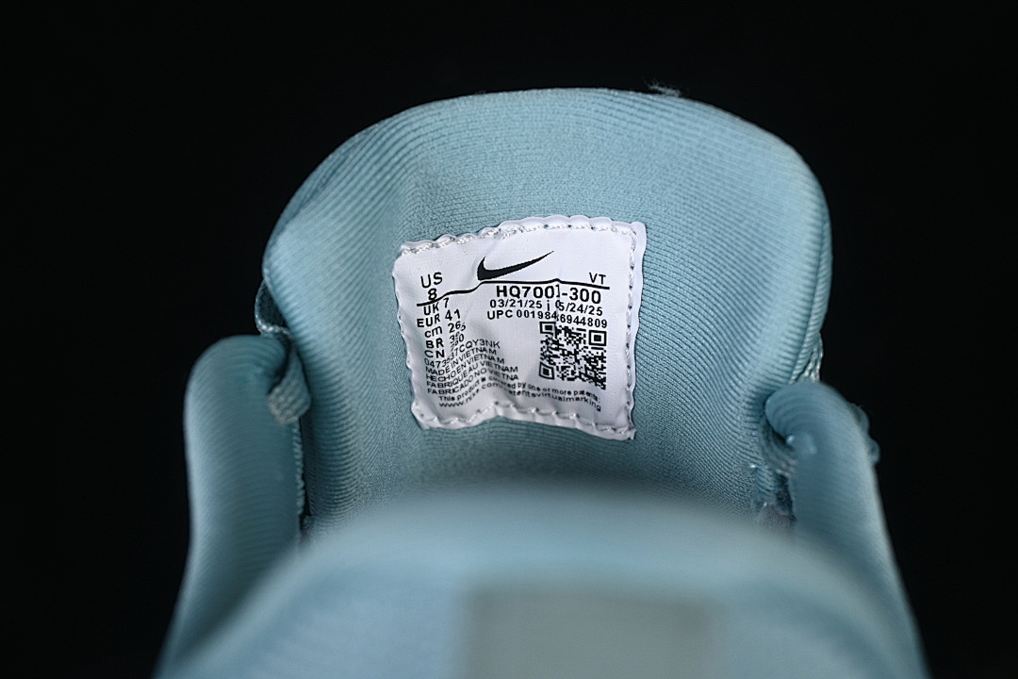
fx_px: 2121
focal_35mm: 75
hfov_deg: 27.0
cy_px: 340
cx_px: 509
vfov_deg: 18.2
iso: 160
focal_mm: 50
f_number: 7.1
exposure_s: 1/80
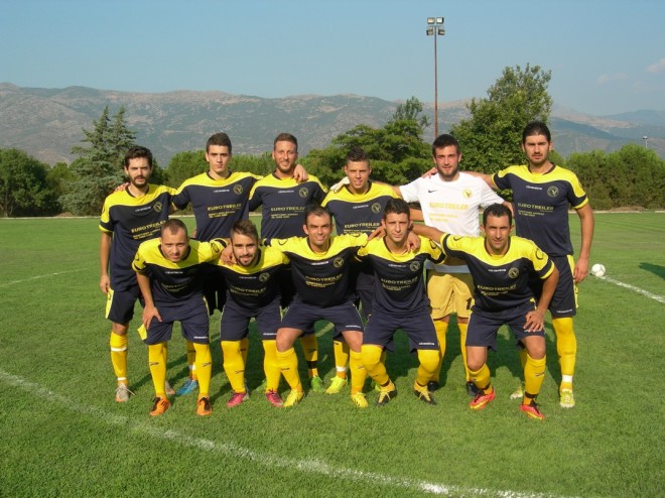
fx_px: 787
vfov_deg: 35.1
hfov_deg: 45.8
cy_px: 249
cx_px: 332
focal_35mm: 41
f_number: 4.9
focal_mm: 8.5
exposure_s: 1/412
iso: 50
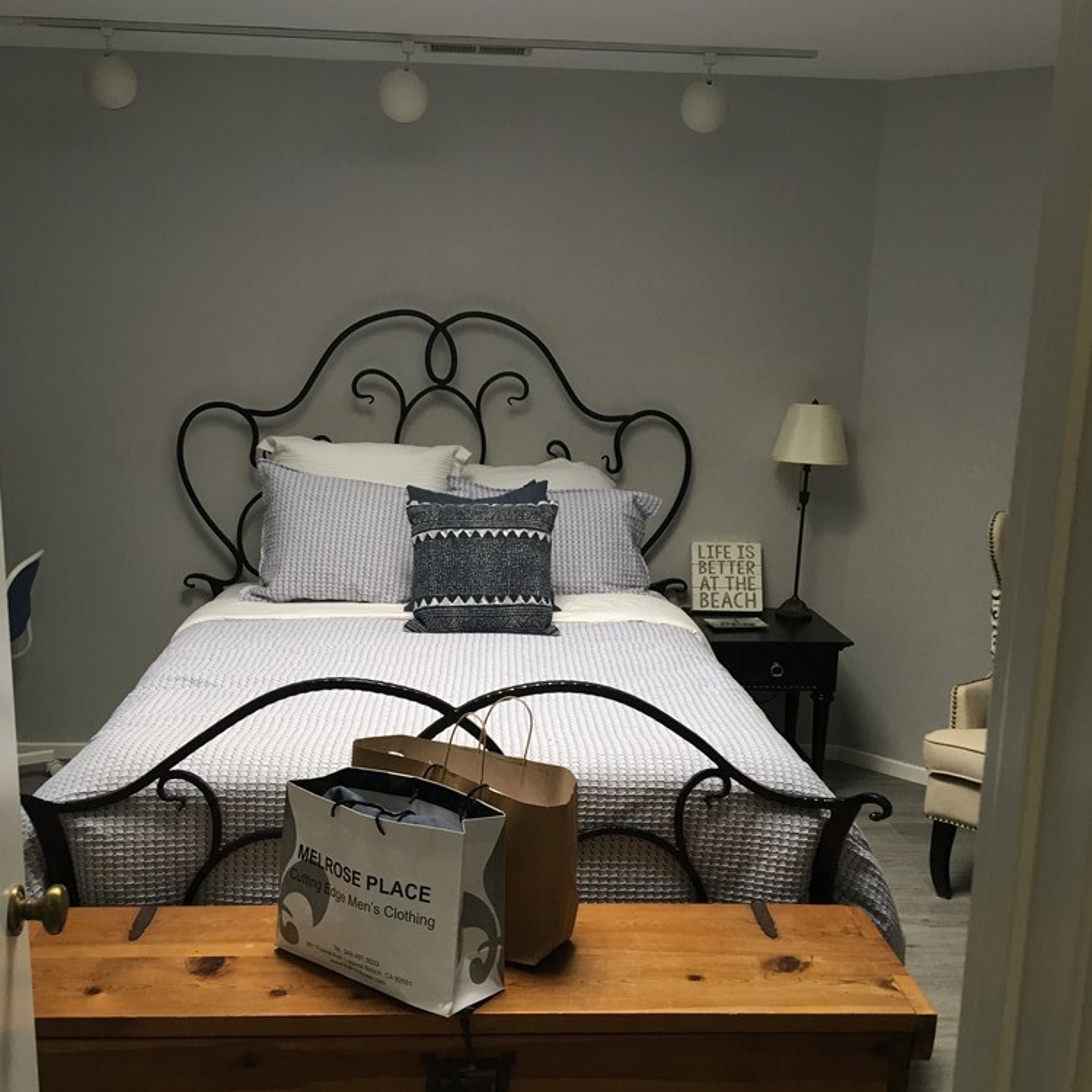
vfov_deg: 47.1
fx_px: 1249
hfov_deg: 47.2
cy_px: 604
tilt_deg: -10.5
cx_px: 536
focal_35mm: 35
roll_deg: -0.8
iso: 32
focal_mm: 4.15
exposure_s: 1/15
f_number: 2.2
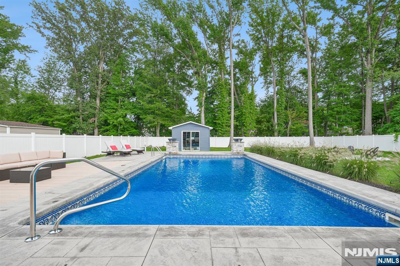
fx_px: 178
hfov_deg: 96.8
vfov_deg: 73.7
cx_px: 200
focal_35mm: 16
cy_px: 133
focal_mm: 10.8
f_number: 5.6
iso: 160
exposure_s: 1/320
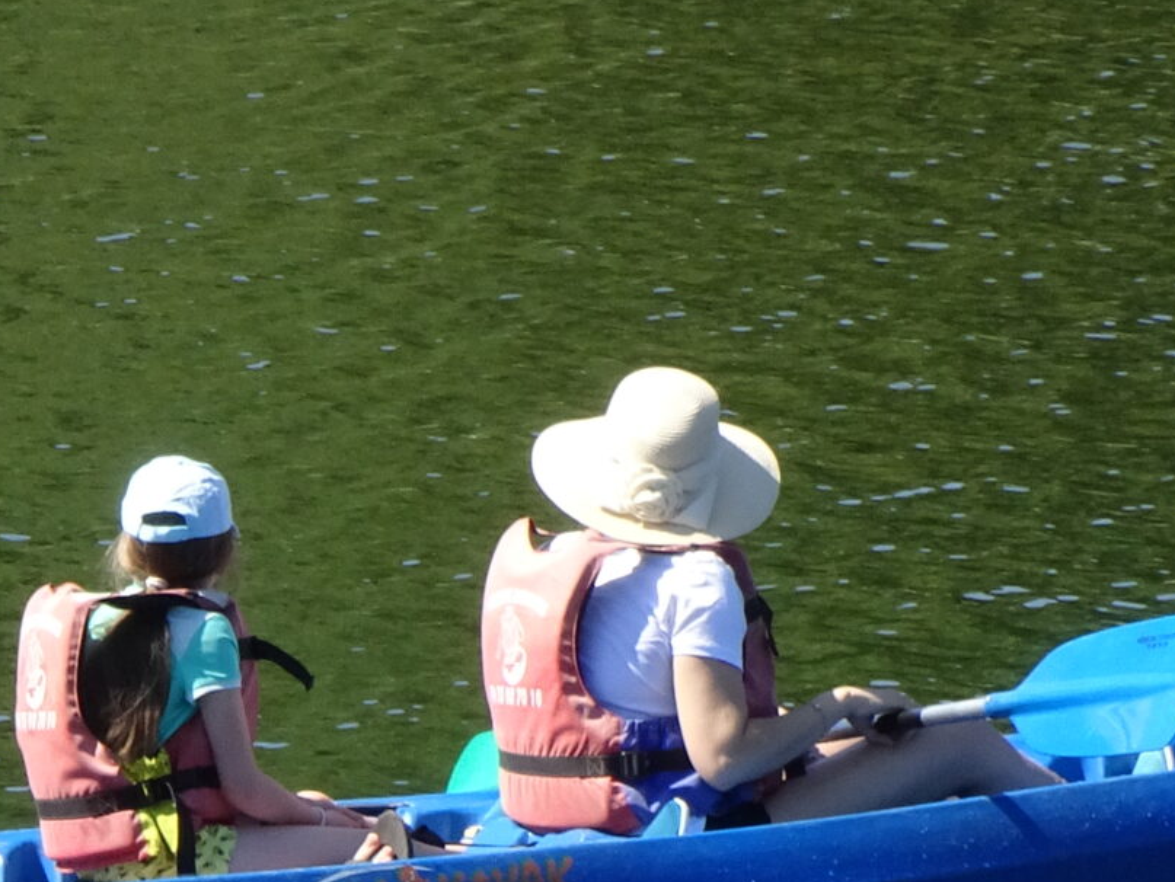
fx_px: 34027
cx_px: 287
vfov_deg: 1.5
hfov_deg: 2.0
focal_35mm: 1002
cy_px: 926
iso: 100
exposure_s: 1/250
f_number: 6.3
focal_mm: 54.04
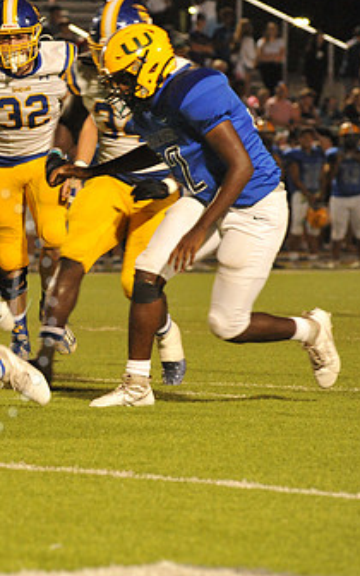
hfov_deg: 3.7
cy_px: 305
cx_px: -106
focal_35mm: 352
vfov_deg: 6.0
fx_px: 5526
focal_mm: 200
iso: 6400
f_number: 6.3
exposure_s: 1/200
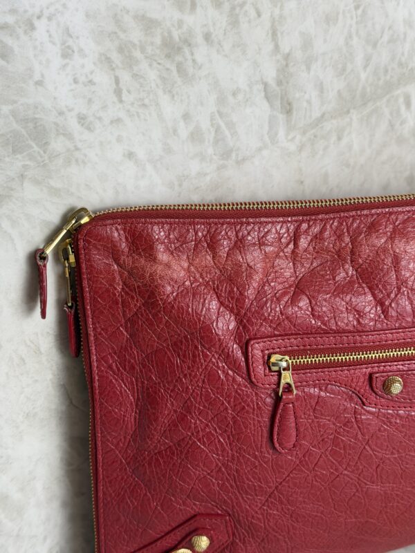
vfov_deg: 39.7
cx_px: 208
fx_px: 767
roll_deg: +0.8
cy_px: 276
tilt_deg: -25.7
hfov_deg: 30.3
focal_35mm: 48
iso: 80
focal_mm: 6.76
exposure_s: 1/120
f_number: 1.78
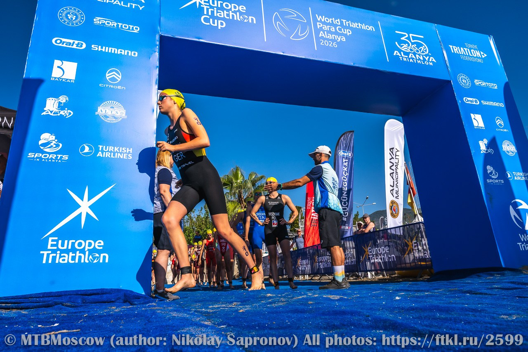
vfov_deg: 53.1
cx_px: 264
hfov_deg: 73.8
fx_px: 352
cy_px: 176
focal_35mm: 24
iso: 200
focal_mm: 24
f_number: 8
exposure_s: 1/1600
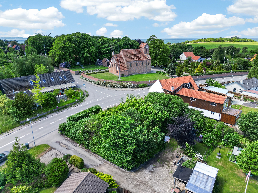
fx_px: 179
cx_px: 129
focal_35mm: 24
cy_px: 96
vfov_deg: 56.8
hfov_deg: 71.6
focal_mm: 6.7
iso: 100
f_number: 1.7
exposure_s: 1/1500
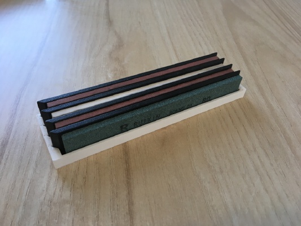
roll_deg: -4.6
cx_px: 150
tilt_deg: -44.8
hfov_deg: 61.6
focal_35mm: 29
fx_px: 252
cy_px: 113
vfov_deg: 48.2
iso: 32
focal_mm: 4.15
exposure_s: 1/33
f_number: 2.2
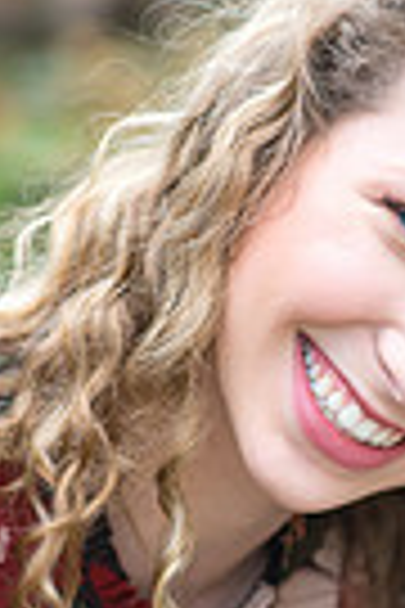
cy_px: 446
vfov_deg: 7.2
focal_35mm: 284
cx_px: 369
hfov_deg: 4.8
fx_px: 4792
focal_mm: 85
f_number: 2.8
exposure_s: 1/125
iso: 500
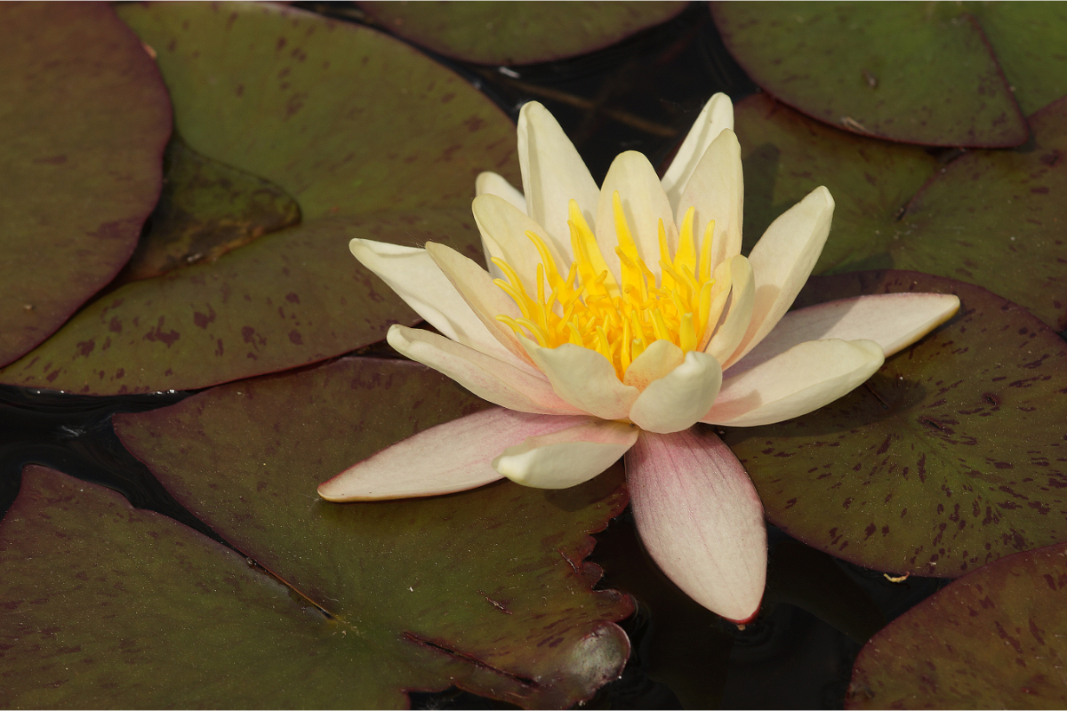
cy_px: 356
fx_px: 4445
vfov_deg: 9.1
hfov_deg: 13.7
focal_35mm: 150
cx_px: 534
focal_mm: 100
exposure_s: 1/320
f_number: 8
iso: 100
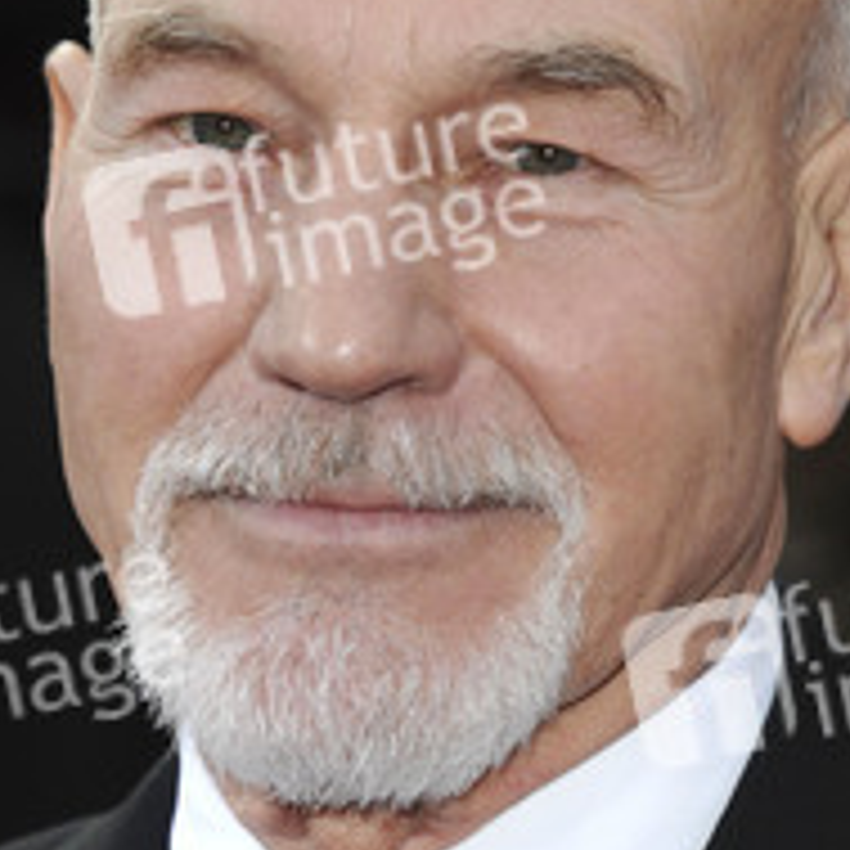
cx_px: 447
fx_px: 7859
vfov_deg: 6.2
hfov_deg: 6.2
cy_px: 436
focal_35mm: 283
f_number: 4.5
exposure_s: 1/200
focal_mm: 105
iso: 320
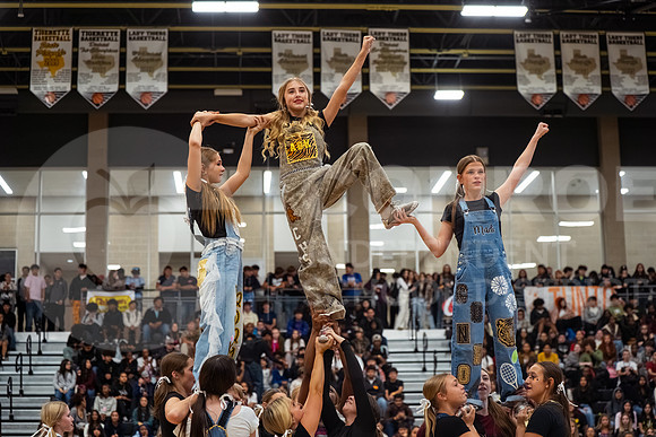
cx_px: 328
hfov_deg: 28.8
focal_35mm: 70
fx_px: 1276
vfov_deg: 19.5
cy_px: 218
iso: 3200
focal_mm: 70
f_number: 3.2
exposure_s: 1/1000
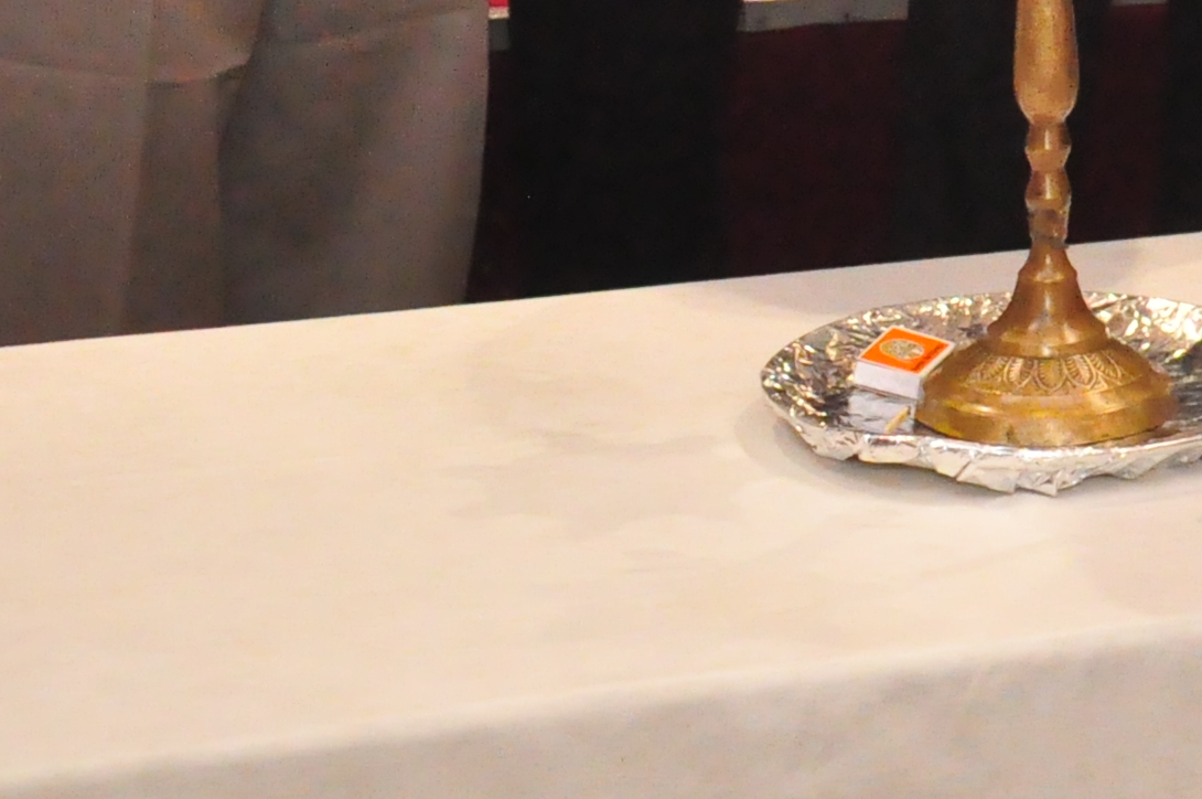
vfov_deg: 7.5
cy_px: -736
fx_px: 5903
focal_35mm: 177
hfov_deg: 11.2
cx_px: 1737
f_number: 5.6
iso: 3200
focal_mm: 30
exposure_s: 1/100
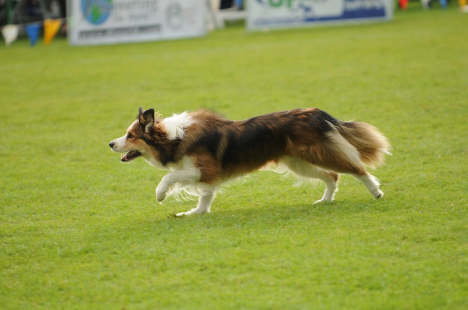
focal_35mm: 300
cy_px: 155
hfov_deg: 6.9
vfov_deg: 4.6
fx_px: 3894
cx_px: 234
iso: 250
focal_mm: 200
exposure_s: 1/800
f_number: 2.8
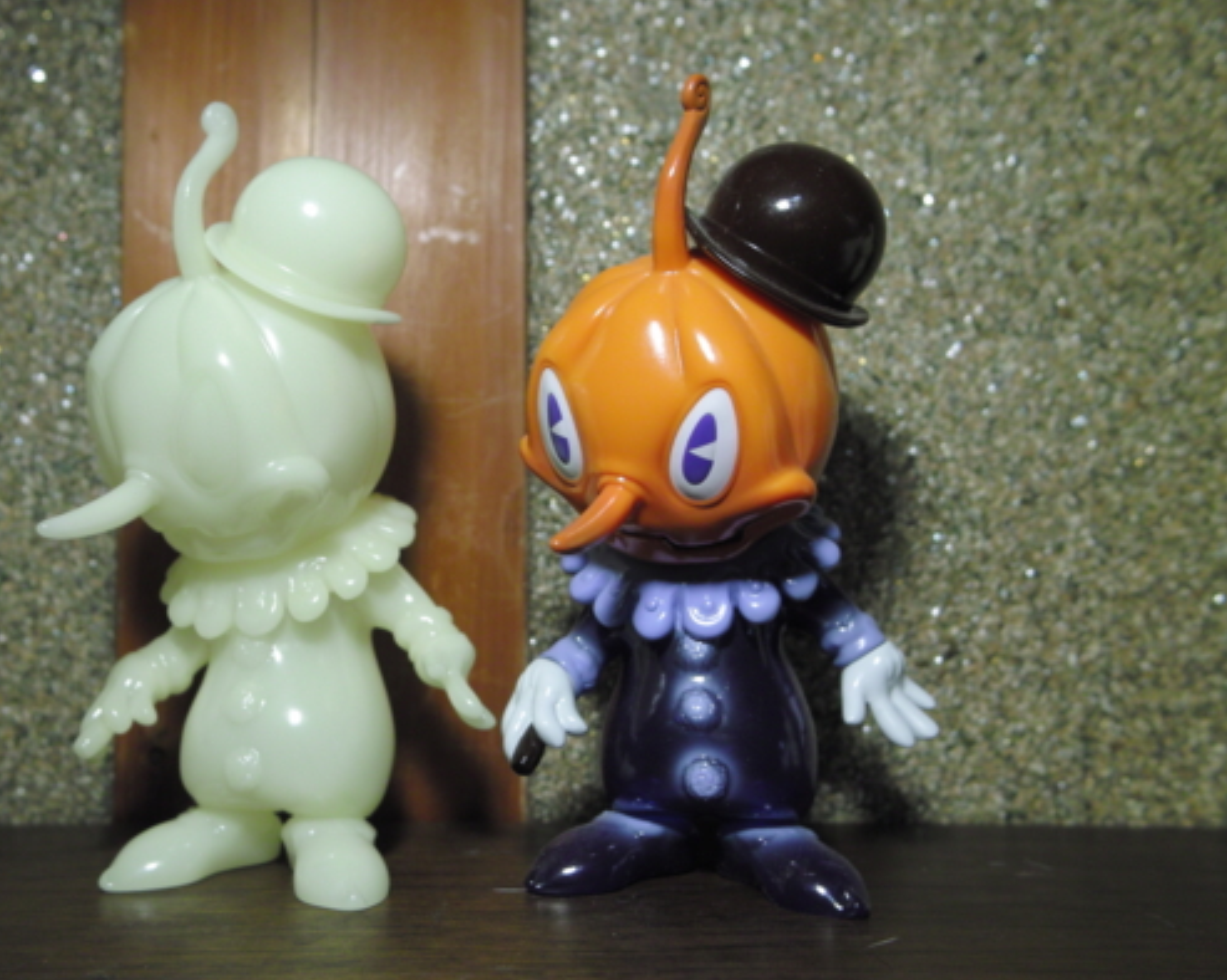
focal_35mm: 32
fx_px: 1162
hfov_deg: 55.3
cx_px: 495
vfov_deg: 45.8
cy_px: 490
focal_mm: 16.6
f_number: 4
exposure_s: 1/20
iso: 200
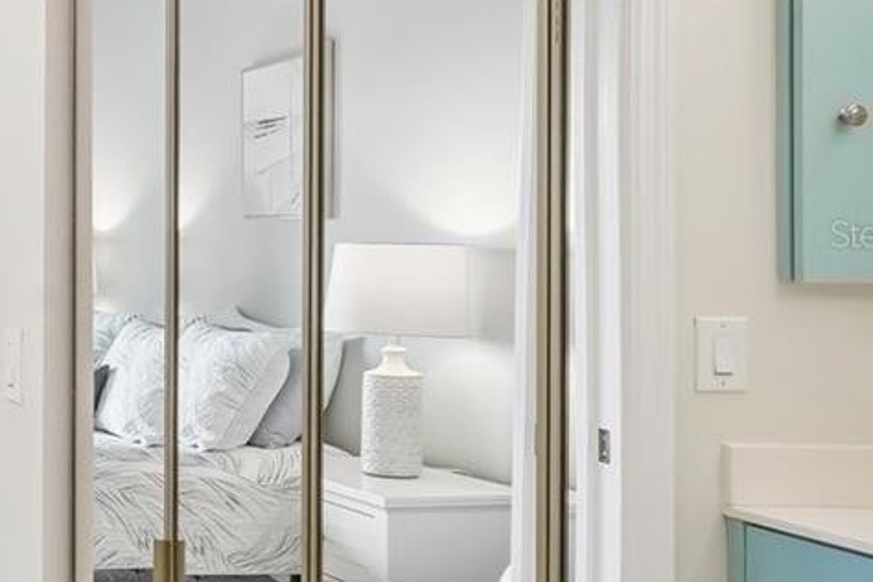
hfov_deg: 25.8
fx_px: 1309
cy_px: 234
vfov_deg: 25.0
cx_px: -479
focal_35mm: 54
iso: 400
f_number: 8
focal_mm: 16
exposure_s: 1/30
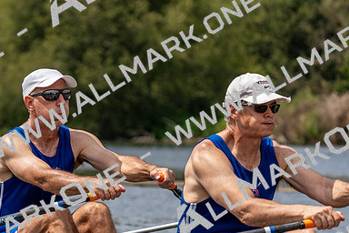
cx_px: 99
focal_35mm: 302
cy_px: 161
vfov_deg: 4.6
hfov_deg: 6.8
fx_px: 2927
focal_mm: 200
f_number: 5.6
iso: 200
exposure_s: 1/1600
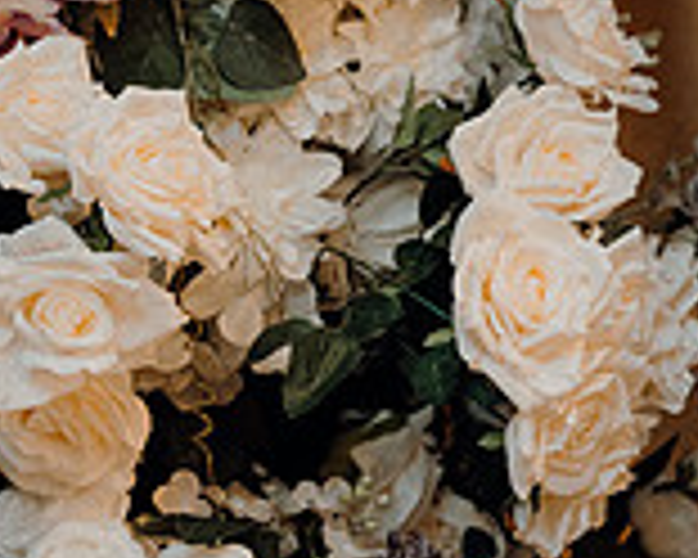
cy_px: -164
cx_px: 1220
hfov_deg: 8.2
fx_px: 4710
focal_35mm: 228
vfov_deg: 6.7
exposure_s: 1/160
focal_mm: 65
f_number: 3.5
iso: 2500
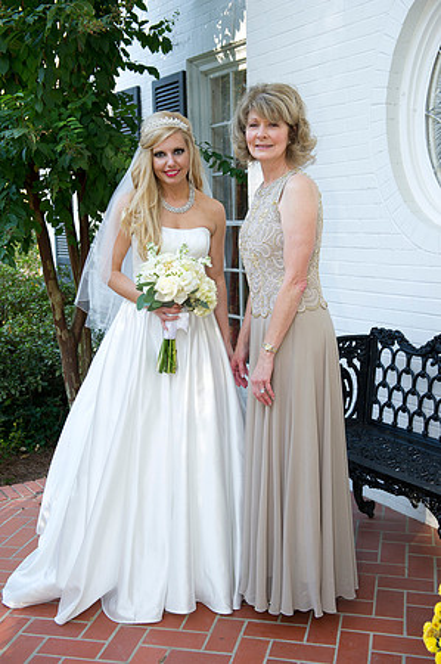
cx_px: 220
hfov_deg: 30.4
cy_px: 332
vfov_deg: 44.5
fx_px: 810
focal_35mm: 44
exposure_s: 1/100
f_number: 5.6
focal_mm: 44
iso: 500
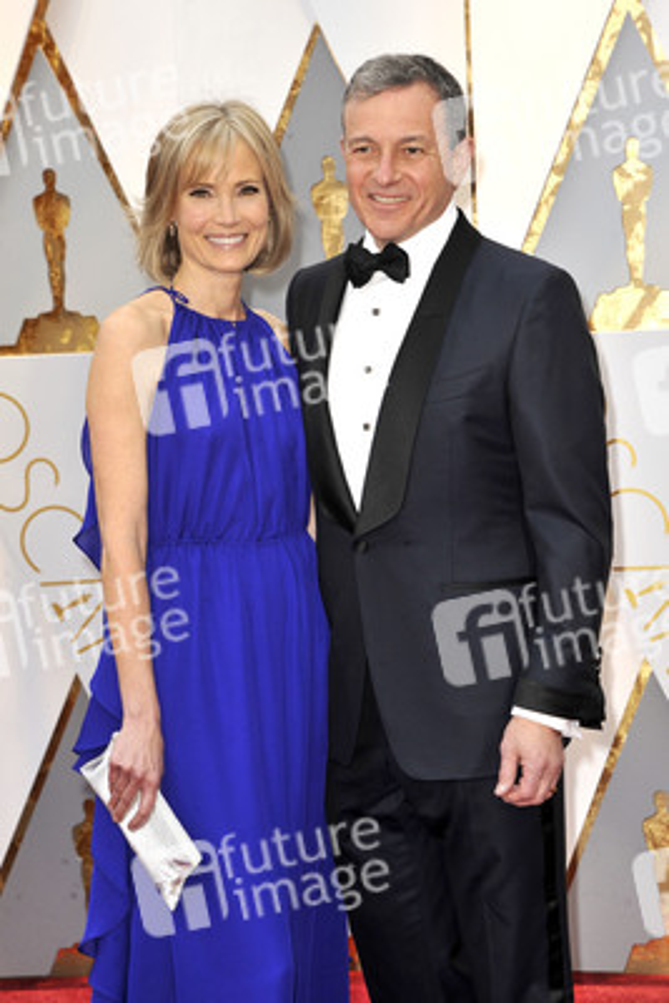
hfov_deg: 11.2
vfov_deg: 16.8
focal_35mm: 122
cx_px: 334
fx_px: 3398
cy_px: 502
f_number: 8
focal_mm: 122
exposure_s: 1/250
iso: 1000
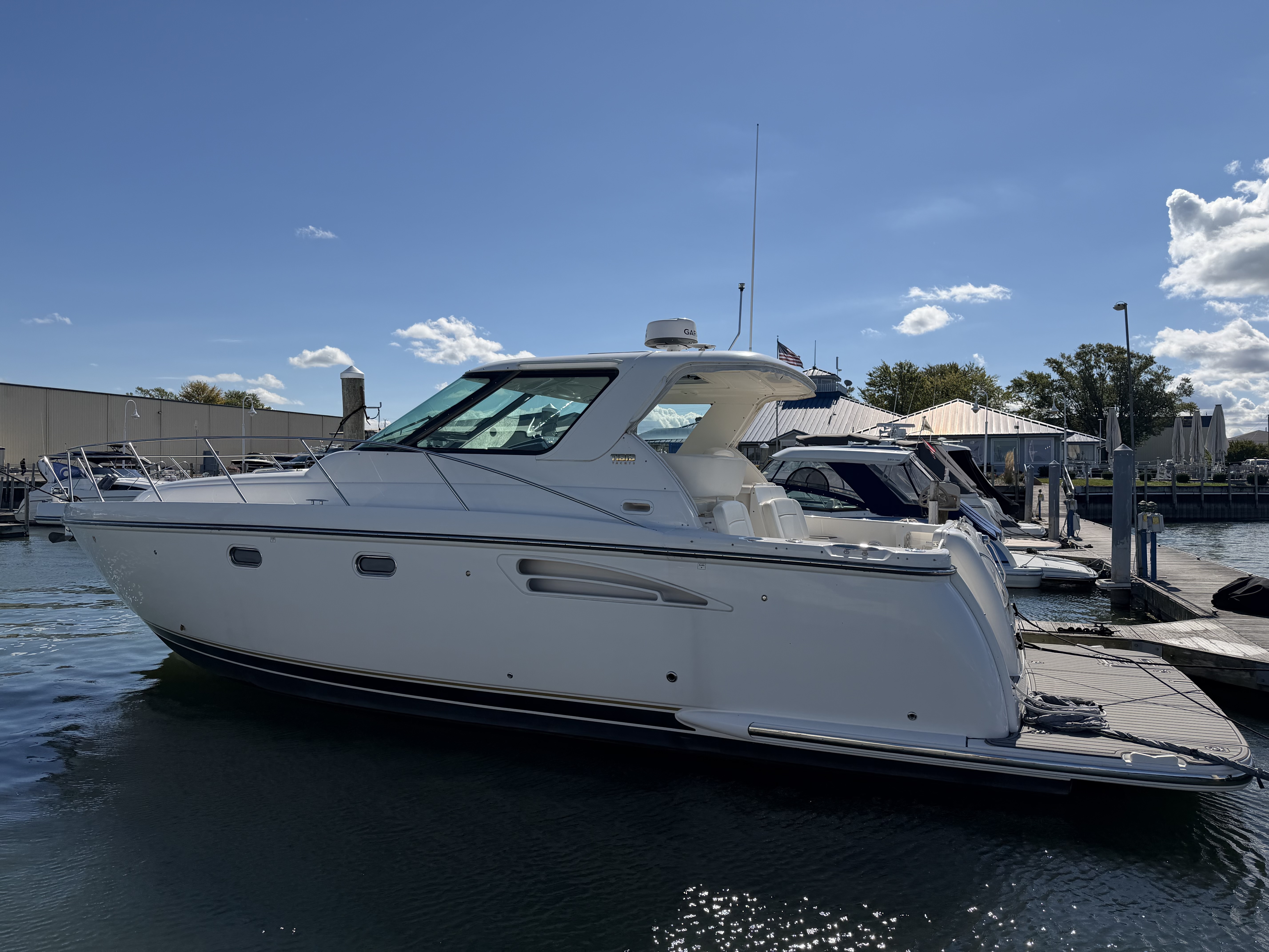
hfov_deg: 71.6
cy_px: 476
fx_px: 880
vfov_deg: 56.8
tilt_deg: +0.2
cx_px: 634
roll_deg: -0.1
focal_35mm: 24
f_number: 1.78
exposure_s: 1/10309
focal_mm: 6.76
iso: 80
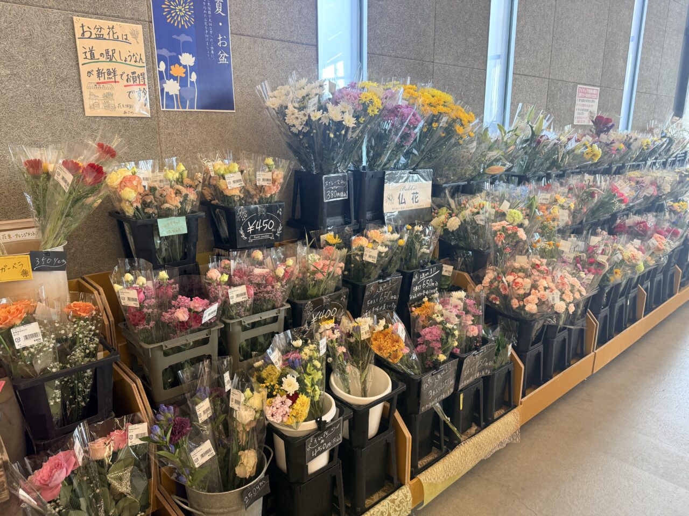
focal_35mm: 24
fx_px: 478
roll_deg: +0.7
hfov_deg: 71.6
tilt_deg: -13.1
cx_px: 344
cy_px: 258
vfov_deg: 56.8
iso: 200
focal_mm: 6.76
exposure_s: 1/100
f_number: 1.78
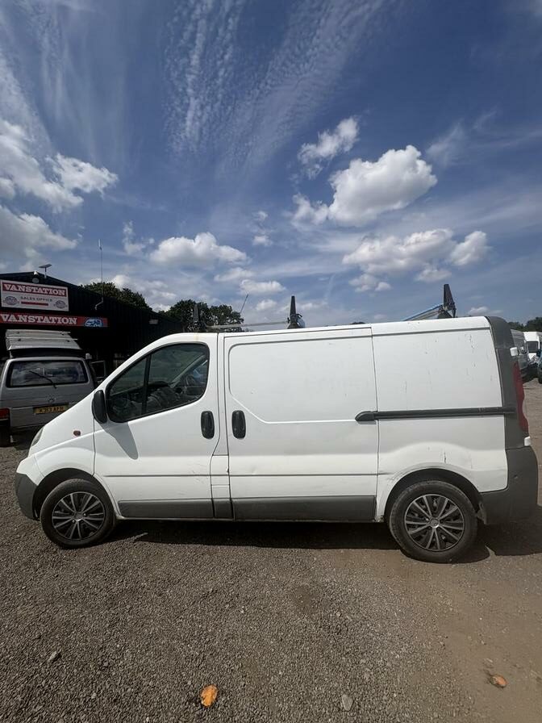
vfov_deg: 102.1
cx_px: 271
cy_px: 362
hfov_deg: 85.7
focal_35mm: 14
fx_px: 292
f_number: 2.2
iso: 40
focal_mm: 2.22
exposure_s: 1/6135
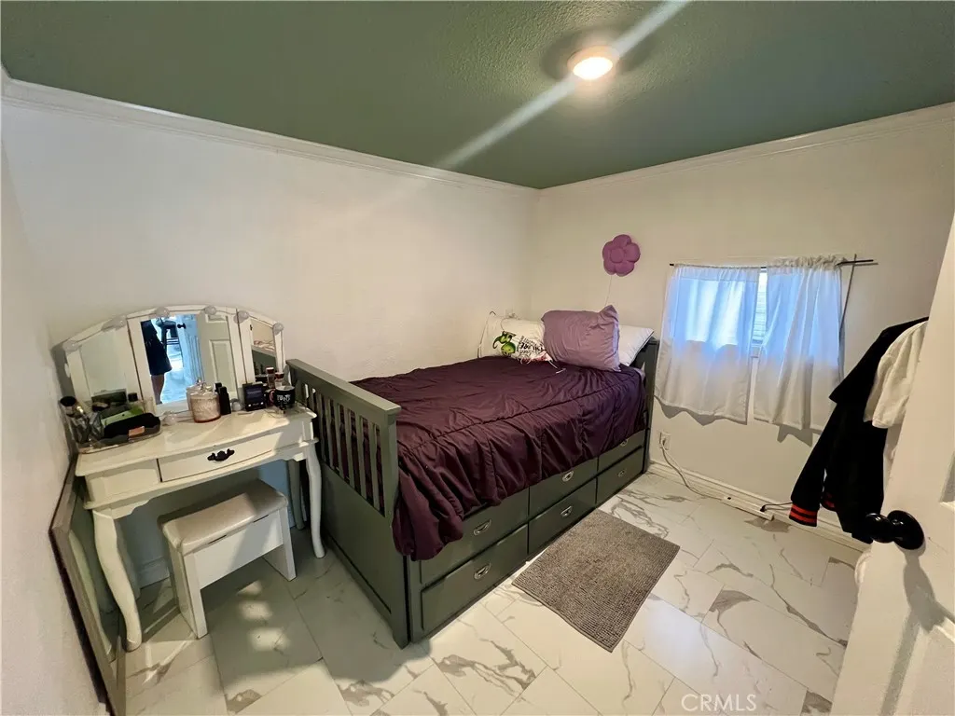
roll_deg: +0.3
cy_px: 358
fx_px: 359
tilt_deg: -13.0
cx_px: 478
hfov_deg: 106.2
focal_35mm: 13
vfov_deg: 89.9
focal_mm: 1.57
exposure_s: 1/60
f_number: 1.8
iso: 500
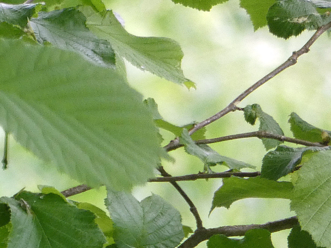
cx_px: 52
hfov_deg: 0.7
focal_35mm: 2749
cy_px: 209
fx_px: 26279
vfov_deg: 0.5
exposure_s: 1/125
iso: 250
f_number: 5.9
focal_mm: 215
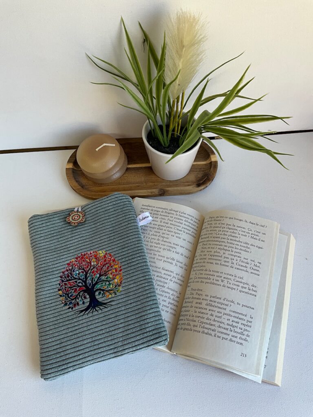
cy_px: 208
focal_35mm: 29
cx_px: 156
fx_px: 350
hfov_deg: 48.2
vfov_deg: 61.7
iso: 20
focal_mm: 3
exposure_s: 1/100
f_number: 1.8
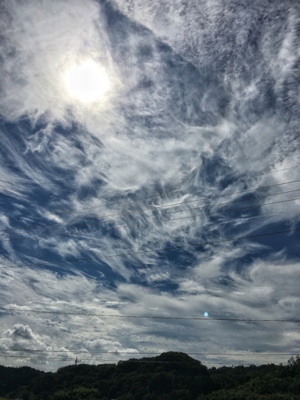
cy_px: 200
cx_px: 150
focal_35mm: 29
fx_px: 335
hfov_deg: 48.2
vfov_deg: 61.7
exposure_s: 1/15385
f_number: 2.2
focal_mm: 4.15
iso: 25
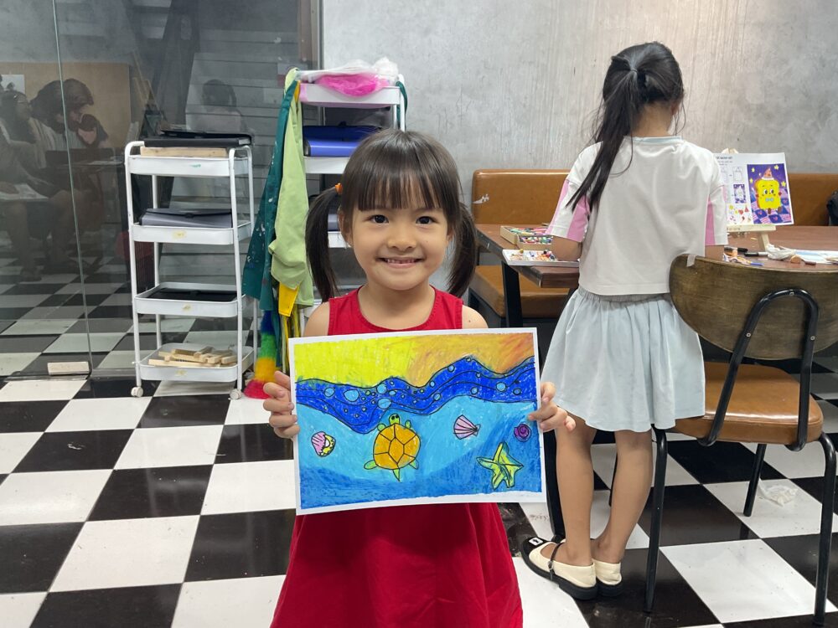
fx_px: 702
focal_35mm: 29
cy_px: 314
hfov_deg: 61.7
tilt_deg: -15.0
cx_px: 419
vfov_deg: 48.2
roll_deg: -0.5
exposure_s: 1/60
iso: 50
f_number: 1.8
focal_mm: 3
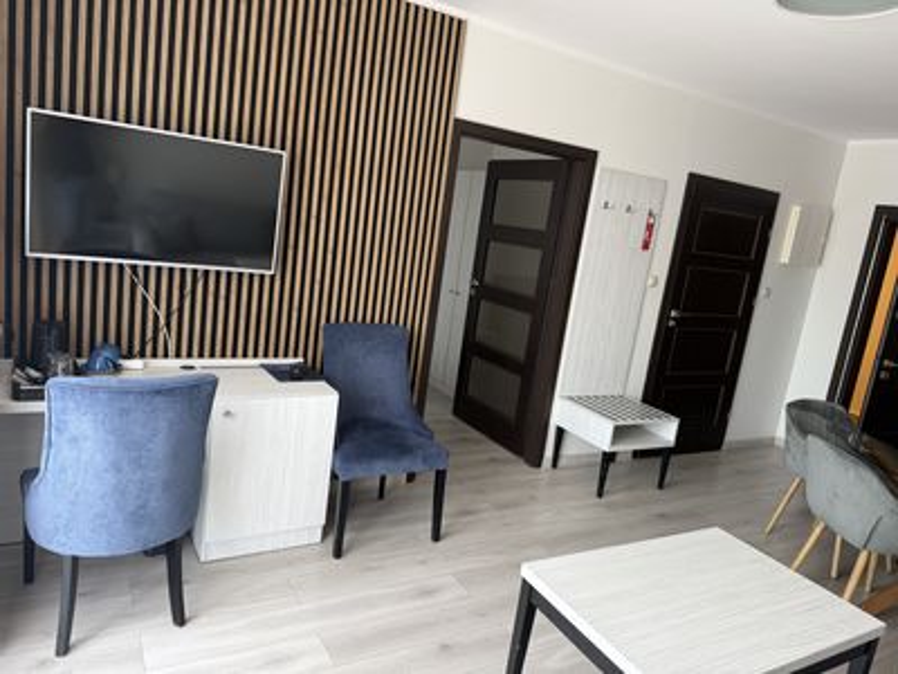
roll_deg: -8.5
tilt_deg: -10.5
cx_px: 449
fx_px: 623
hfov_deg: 71.6
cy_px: 337
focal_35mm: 24
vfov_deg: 56.8
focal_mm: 6.76
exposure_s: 1/121
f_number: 1.78
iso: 125
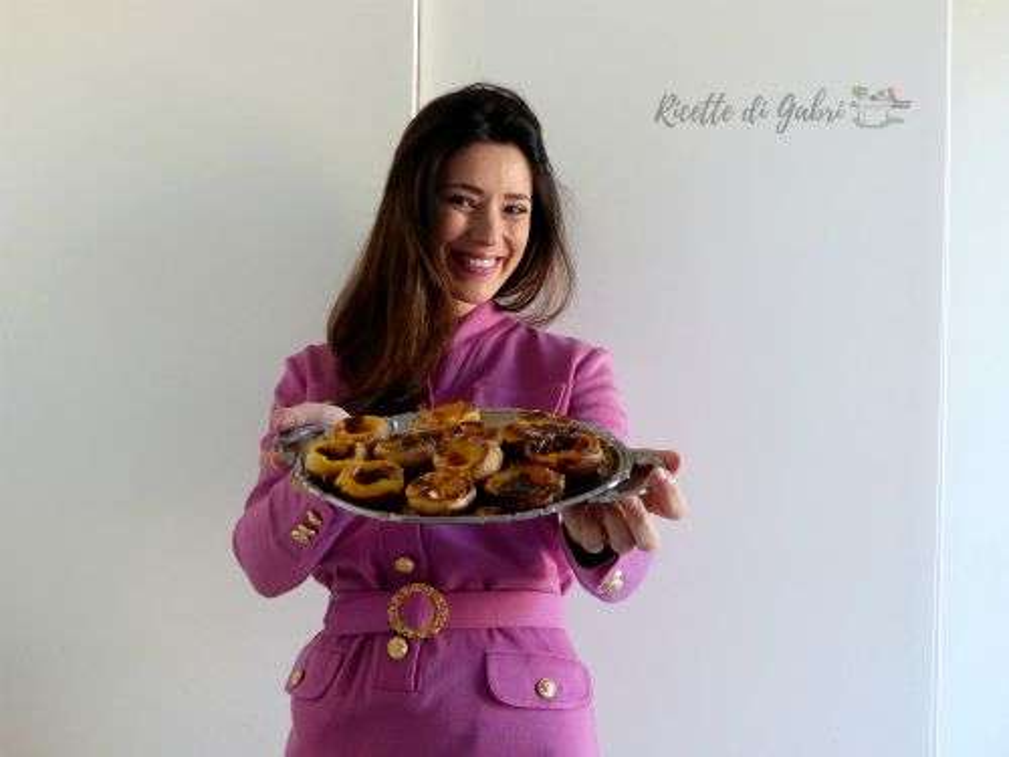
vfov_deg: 34.3
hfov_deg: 44.8
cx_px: 504
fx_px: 1224
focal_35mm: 42
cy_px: 378
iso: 320
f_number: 2.8
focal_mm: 7.6
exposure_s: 1/60
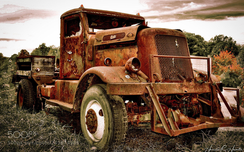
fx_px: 266
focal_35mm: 40
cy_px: 74
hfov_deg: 49.3
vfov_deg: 32.0
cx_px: 121
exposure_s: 1/200
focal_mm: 26
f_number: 5.6
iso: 100
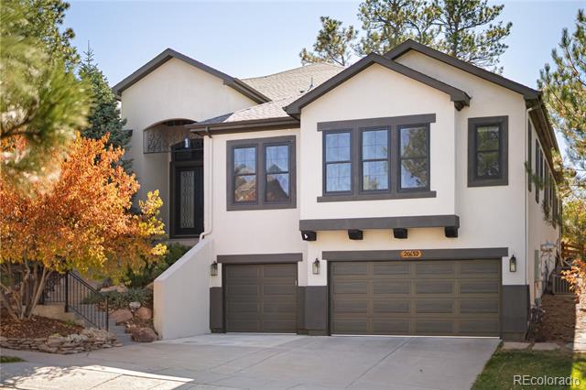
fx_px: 813
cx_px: 293
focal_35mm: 50
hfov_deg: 39.6
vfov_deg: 27.0
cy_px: 195
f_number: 1.4
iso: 200
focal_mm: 50
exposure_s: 1/8000
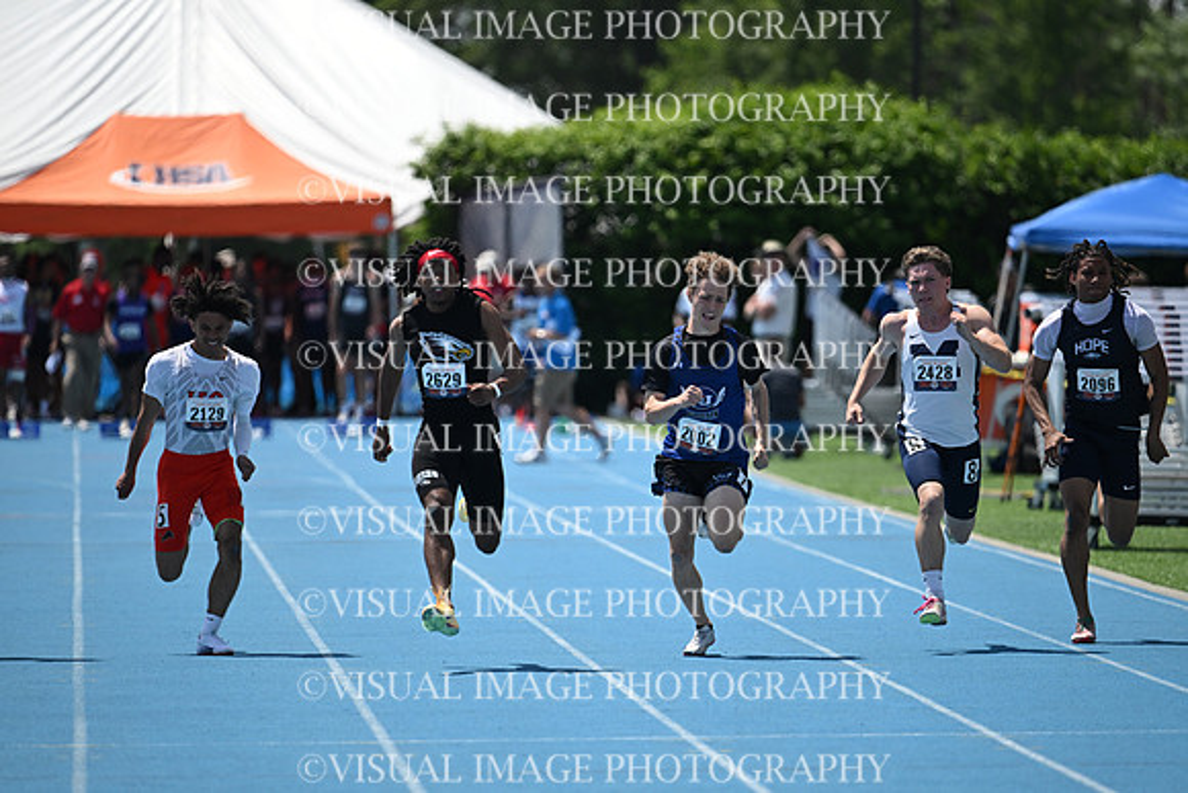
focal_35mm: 400
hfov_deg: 5.2
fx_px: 13202
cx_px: 594
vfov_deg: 3.4
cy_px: 396
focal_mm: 400
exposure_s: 1/5000
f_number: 4.5
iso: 640
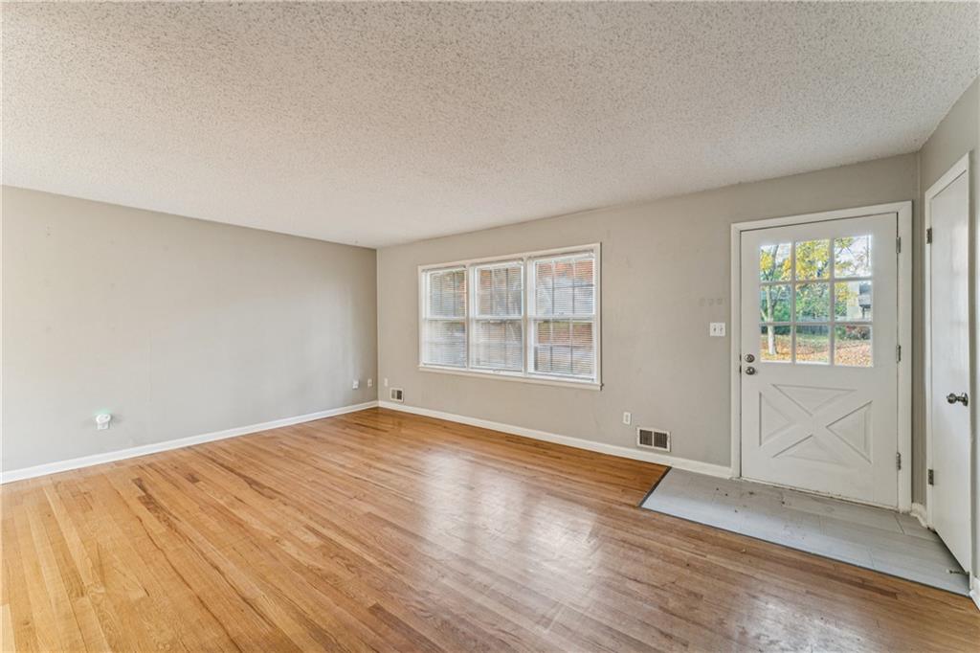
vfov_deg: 81.2
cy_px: 326
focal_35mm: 14
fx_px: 381
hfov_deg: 104.3
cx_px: 490
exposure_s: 1/2.5
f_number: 13
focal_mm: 14
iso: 400
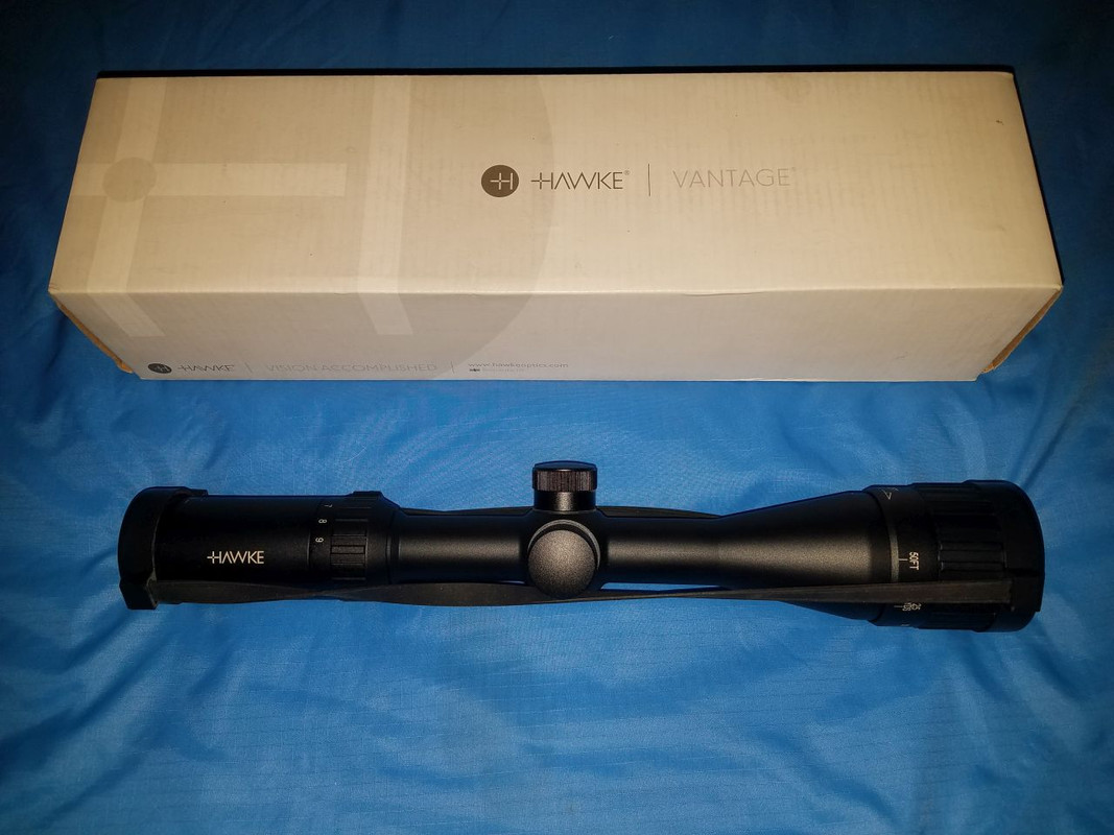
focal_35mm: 26
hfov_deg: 67.3
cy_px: 418
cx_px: 557
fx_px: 837
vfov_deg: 53.1
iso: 40
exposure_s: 1/83
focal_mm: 4.2
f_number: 1.7
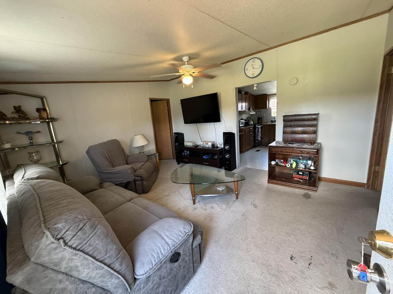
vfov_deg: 85.7
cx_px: 196
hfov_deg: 102.1
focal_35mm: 14
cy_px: 147
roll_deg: +4.8
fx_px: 159
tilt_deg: -9.7
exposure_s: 1/60
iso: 400
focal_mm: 2.22
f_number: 2.2
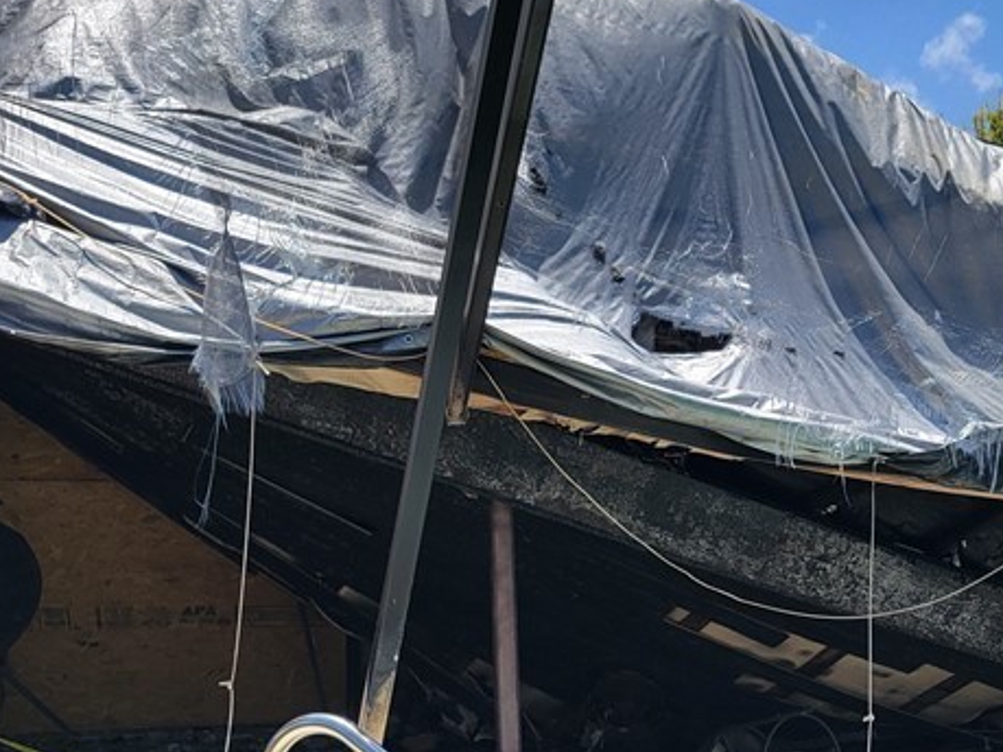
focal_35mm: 58
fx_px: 1680
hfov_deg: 32.3
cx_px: 815
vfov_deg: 24.8
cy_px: 597
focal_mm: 5.4
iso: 40
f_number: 1.8
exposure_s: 1/1538
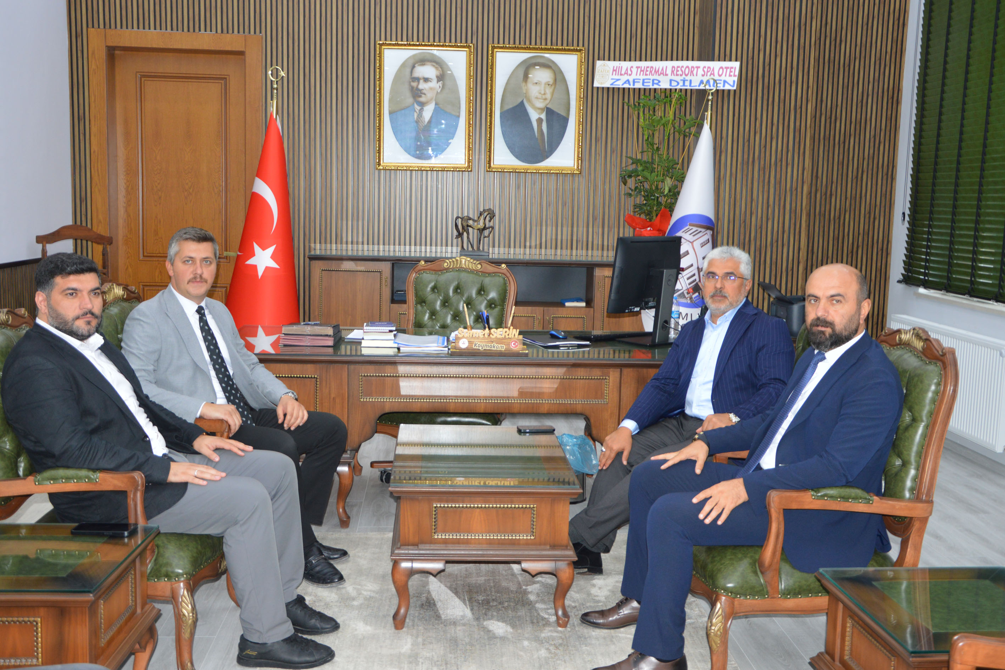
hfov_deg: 53.1
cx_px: 502
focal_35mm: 36
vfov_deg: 36.9
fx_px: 1005
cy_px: 335
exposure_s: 1/60
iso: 450
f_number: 3.8
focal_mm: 24
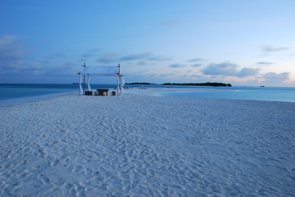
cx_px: 148
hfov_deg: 67.3
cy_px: 98
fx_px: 222
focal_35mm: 27
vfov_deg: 48.1
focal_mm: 18
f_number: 14
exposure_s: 28
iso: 100
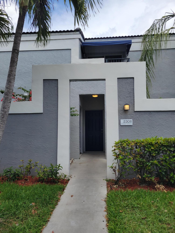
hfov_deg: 53.1
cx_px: 88
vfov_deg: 67.3
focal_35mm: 26
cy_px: 116
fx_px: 175
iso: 40
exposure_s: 1/1978
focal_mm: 5.4
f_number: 1.8
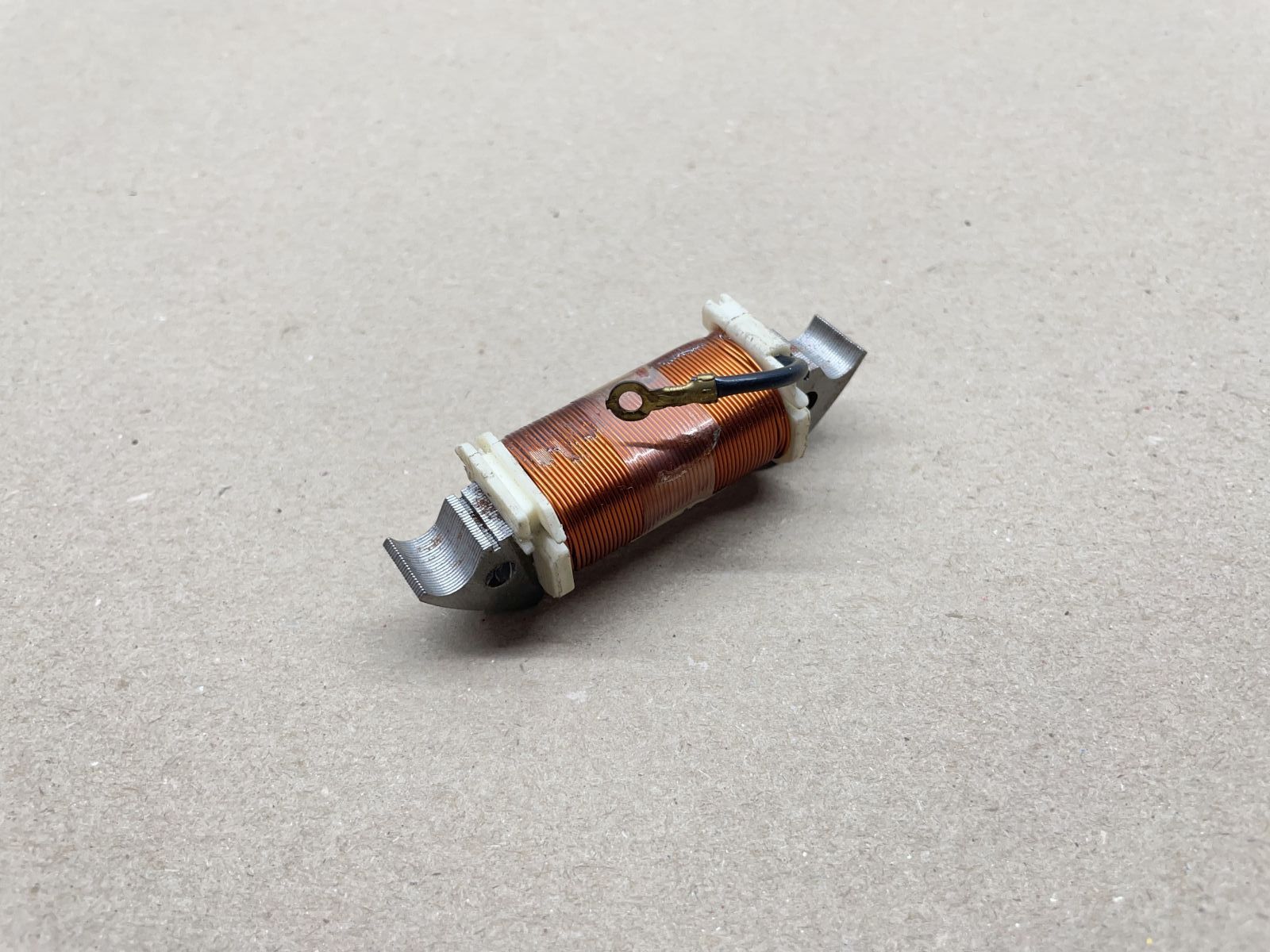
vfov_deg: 53.1
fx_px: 954
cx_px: 635
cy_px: 476
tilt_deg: -49.5
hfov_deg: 67.3
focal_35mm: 26
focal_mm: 4.2
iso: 64
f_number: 1.6
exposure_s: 1/100
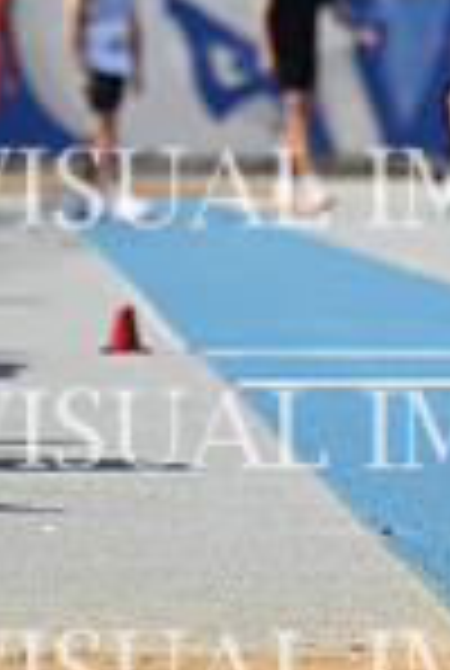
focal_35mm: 427
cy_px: -175
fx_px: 7969
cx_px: 718
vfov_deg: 4.8
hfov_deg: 3.2
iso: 500
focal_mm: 110
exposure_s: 1/6400
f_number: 3.5
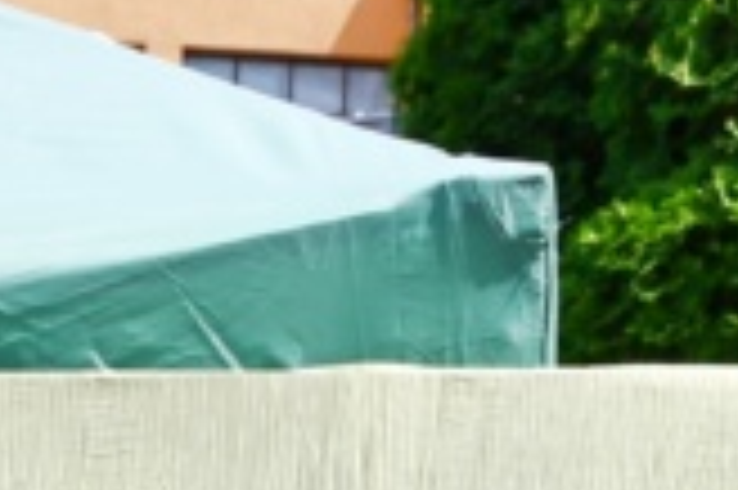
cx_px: -742
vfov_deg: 7.5
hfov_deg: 11.1
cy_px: 1194
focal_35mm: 169
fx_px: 3461
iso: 110
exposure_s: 1/250
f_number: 8
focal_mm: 18
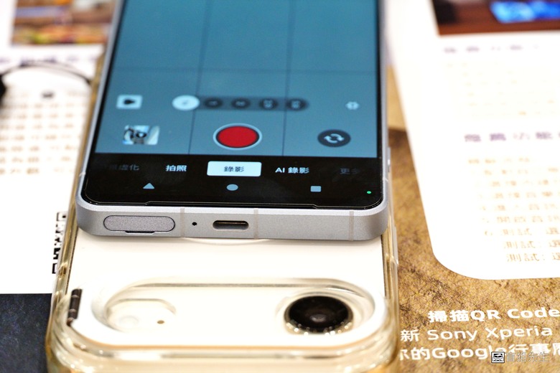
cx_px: 280
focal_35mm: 120
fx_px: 1867
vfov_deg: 11.4
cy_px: 186
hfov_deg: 17.1
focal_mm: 80
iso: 2000
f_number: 5.6
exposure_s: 1/60
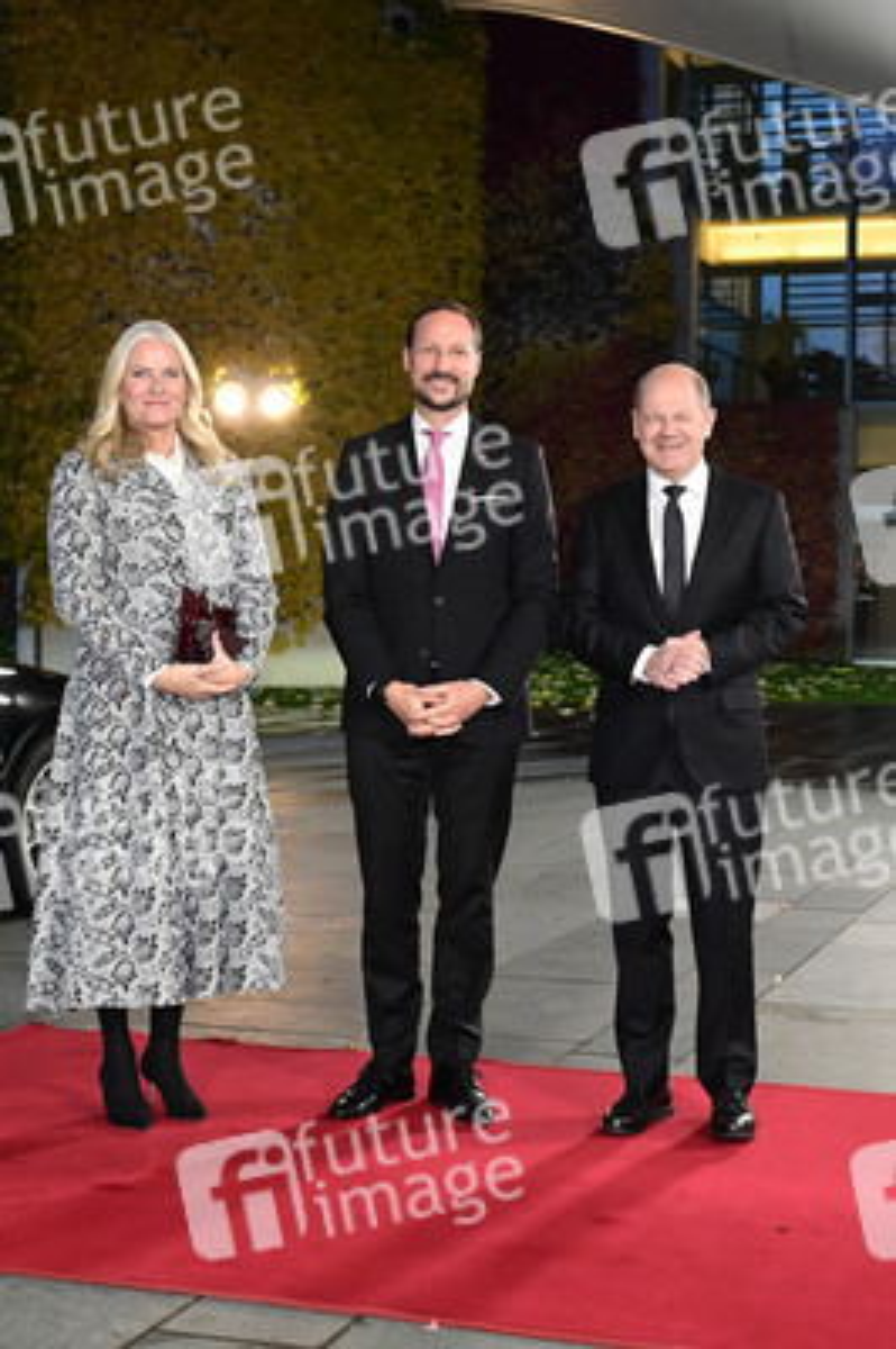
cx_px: 448
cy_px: 674
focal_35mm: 37
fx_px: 1384
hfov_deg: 35.9
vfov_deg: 51.9
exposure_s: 1/160
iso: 5000
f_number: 5
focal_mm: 37
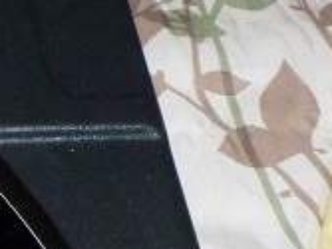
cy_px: 235
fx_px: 1486
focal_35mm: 155
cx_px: -358
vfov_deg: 9.5
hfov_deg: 11.4
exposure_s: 1/60
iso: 400
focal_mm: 5
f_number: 3.3
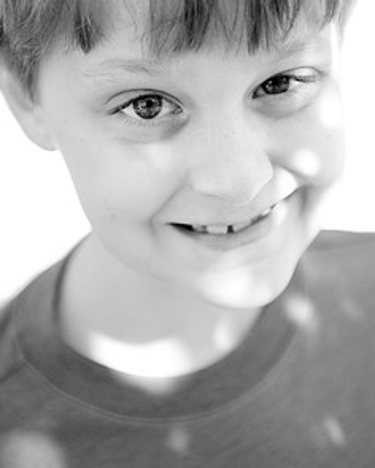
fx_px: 1387
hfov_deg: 15.4
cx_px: 190
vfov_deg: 19.1
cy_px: 167
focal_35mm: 100
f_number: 3.5
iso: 400
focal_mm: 70
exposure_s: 1/1000
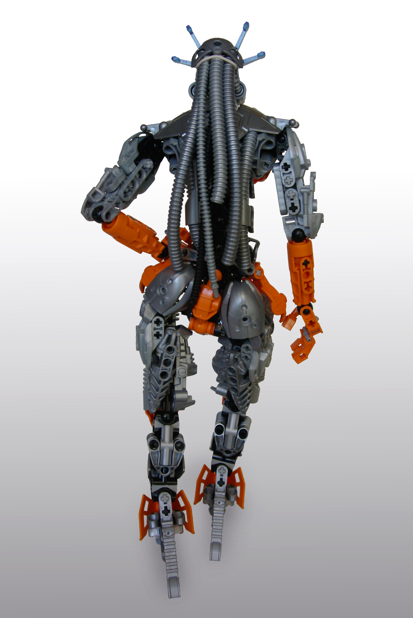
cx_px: 206
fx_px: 722
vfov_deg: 46.4
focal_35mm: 42
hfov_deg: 31.9
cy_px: 309
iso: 400
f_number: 4.5
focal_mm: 28
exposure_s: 1/90
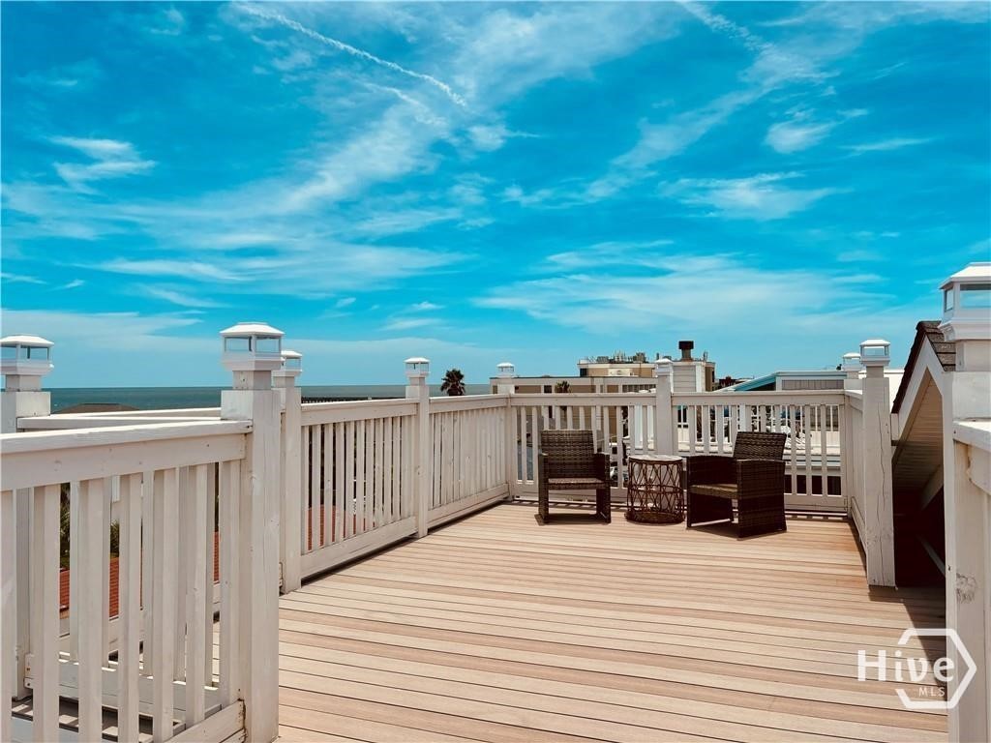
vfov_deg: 53.1
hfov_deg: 67.3
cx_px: 496
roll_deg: +1.7
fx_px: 744
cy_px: 372
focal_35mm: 26
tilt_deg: +1.2
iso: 50
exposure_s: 1/5618
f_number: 1.6
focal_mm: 5.96
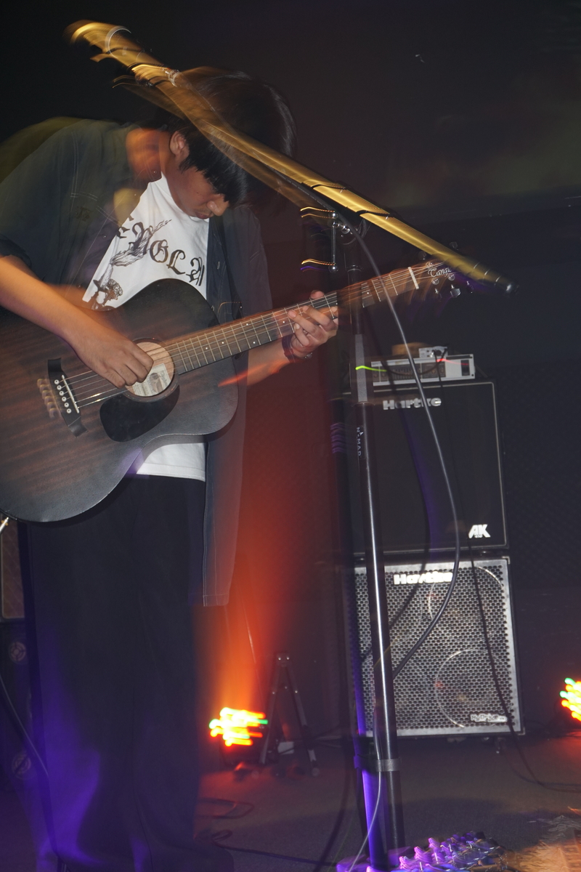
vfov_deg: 45.0
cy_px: 436
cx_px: 290
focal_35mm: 44
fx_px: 1053
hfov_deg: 30.8
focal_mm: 29
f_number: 5.6
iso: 500
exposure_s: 1/10
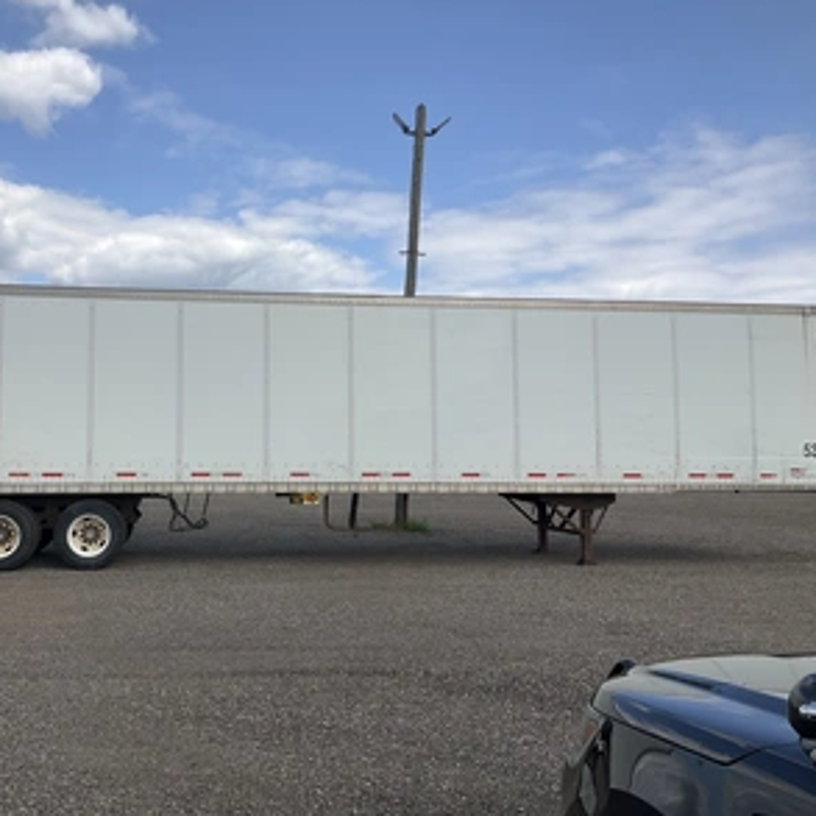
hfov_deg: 46.7
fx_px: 933
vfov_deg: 47.2
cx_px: 298
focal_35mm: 35
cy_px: 401
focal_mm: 3
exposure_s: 1/2141
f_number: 1.8
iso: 25
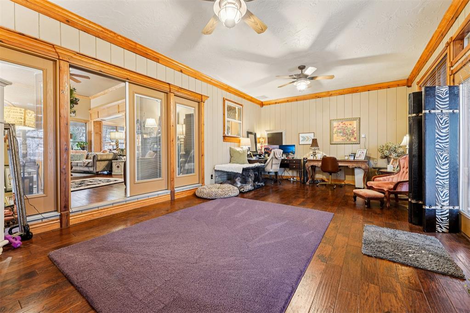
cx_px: 235
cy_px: 156
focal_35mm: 14
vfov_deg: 81.2
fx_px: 183
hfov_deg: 104.3
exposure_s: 1/1.25
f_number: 8
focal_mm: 14
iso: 400
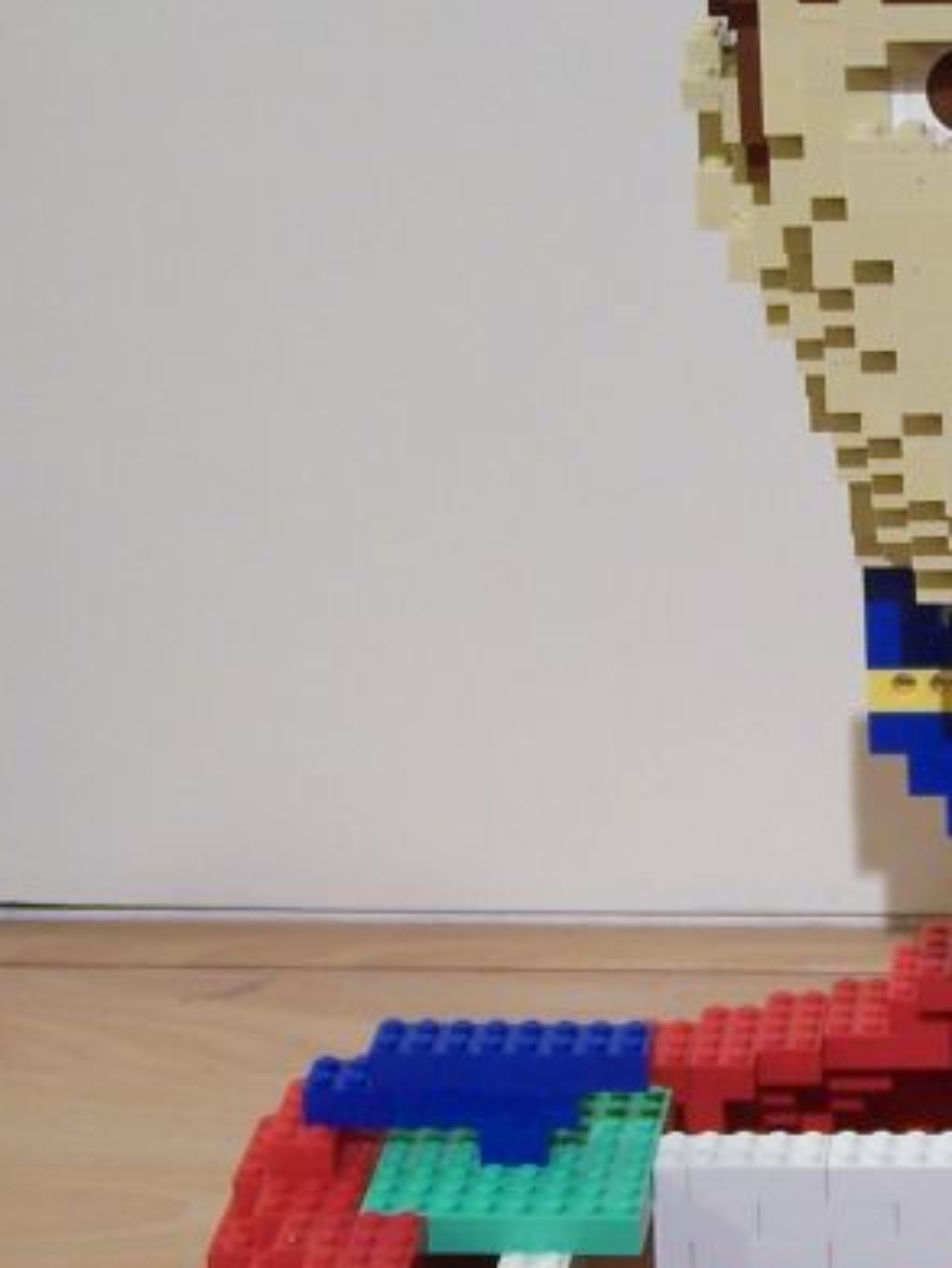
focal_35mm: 105
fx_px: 3846
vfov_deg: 18.7
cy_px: 670
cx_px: 1160
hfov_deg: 13.7
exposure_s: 1/3
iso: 80
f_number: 2.8
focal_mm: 6.7
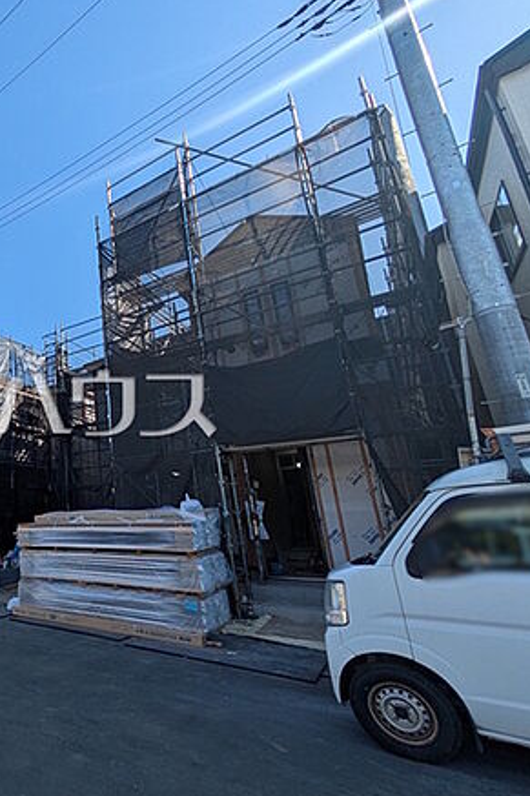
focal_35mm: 20
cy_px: 403
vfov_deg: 84.0
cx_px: 22
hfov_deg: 51.8
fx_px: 442
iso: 46
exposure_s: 1/1437
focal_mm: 1.83
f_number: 2.2
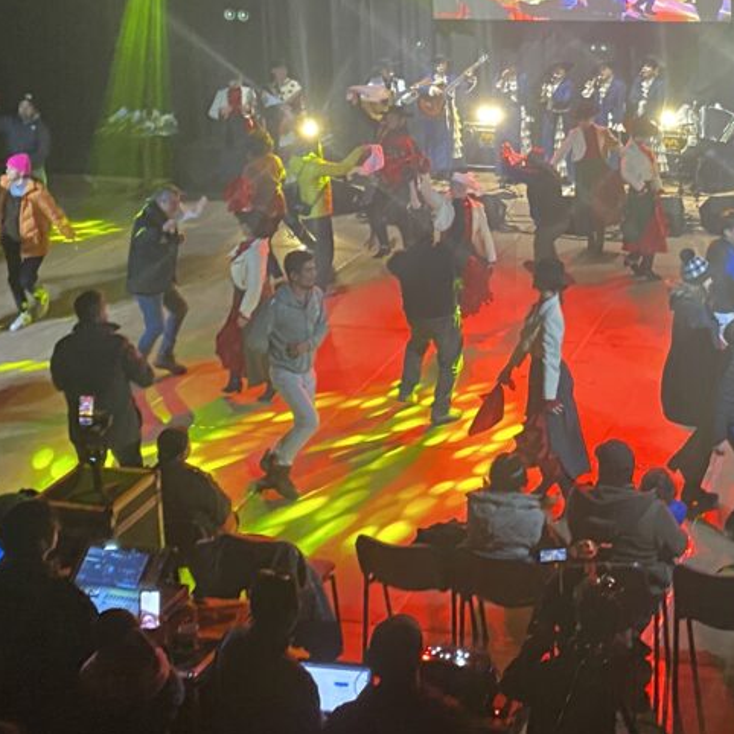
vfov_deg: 26.9
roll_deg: +3.4
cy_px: 97
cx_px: 519
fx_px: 1487
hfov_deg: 27.5
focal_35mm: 62
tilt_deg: -11.2
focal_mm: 4.25
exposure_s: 1/40
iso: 500
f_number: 1.8
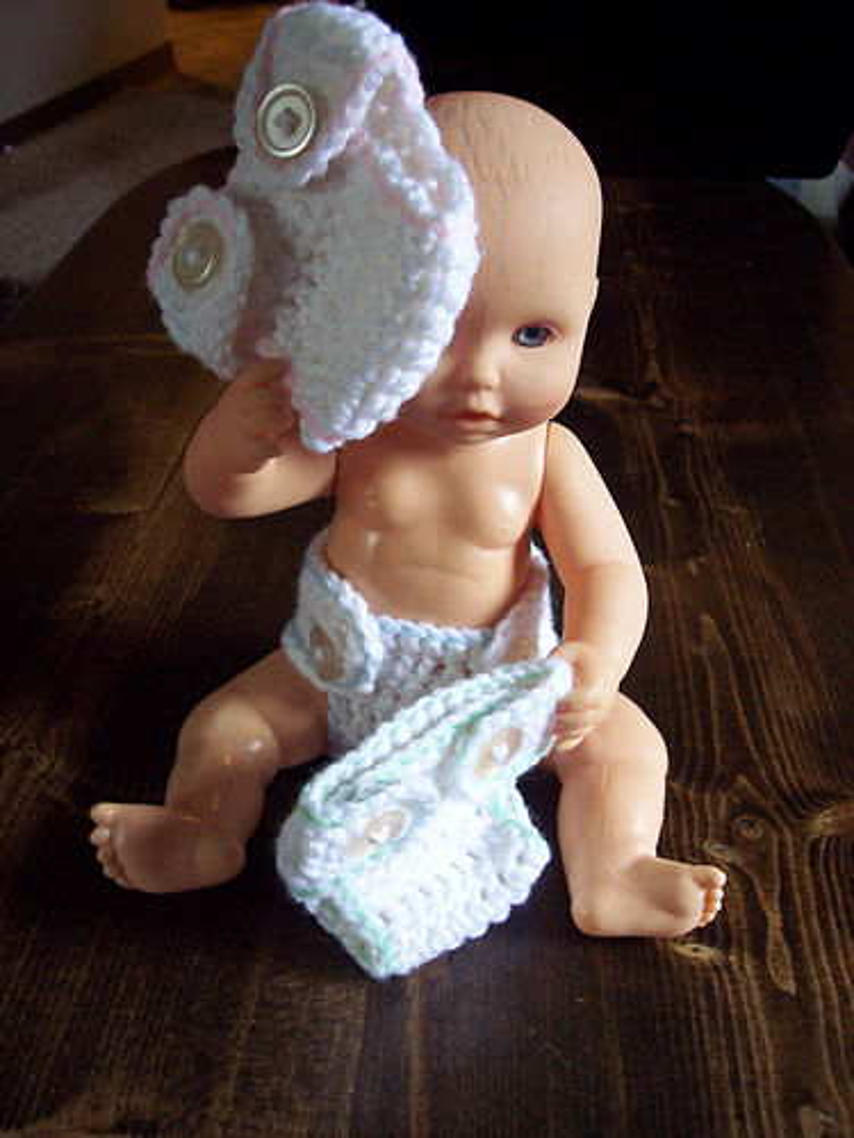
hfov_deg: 36.8
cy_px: 569
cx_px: 427
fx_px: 1283
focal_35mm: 39
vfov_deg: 47.9
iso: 200
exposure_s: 1/8
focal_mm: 8
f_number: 3.4
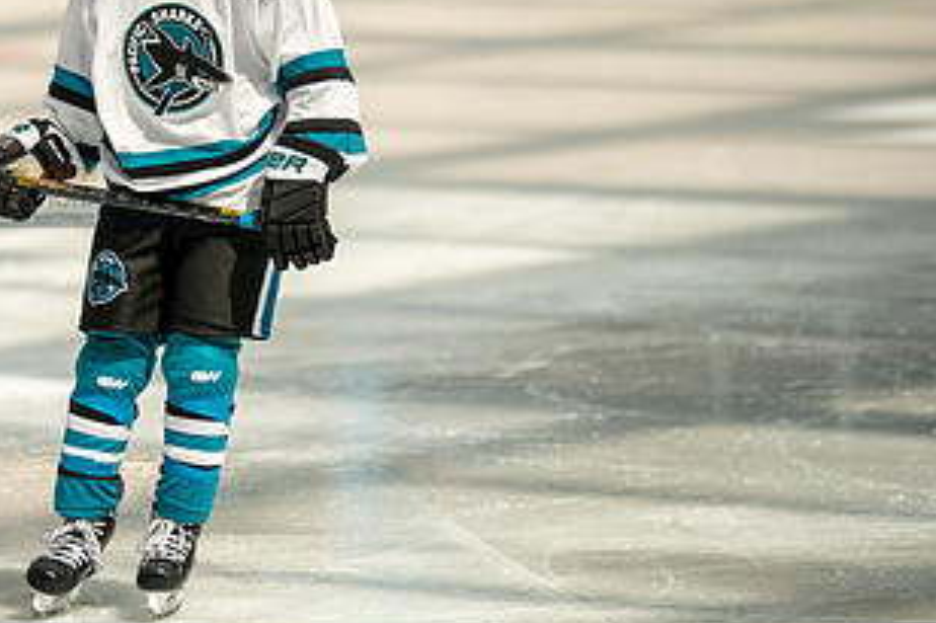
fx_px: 12785
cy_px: 181
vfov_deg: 2.8
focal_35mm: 492
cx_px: 73
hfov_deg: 4.2
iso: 1600
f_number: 3.2
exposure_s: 1/6400
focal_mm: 261
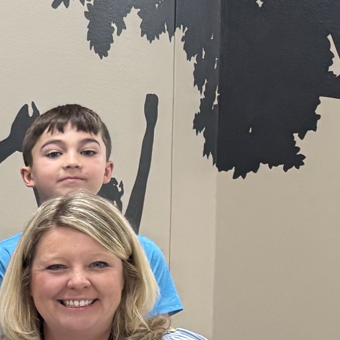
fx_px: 1467
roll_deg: +1.5
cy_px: 450
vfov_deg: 12.8
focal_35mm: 132
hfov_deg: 10.2
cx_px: -639
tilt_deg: -5.3
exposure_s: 1/120
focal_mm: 6.76
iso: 160
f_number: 1.78
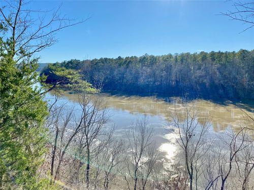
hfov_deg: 67.3
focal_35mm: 26
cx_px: 127
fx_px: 191
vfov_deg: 53.1
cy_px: 95
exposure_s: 1/3497
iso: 32
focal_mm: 4.25
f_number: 1.8
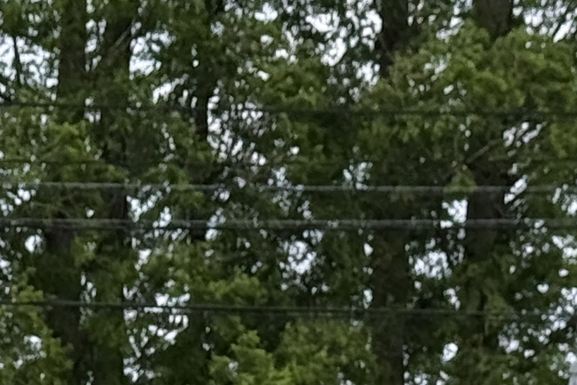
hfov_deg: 8.3
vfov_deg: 5.4
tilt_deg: +1.0
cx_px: -173
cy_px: 876
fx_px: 3944
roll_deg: -0.5
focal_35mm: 246
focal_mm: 6.76
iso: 80
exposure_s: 1/3226
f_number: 1.78
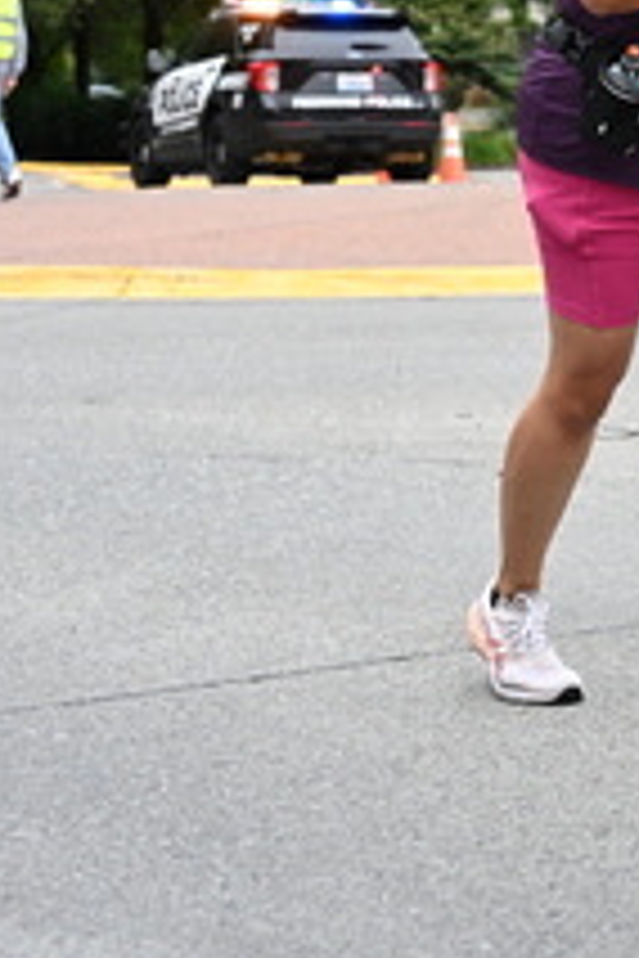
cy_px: -81
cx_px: 668
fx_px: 3168
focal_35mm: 119
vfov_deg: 16.7
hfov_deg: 11.4
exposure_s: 1/800
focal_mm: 46
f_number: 4
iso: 1600
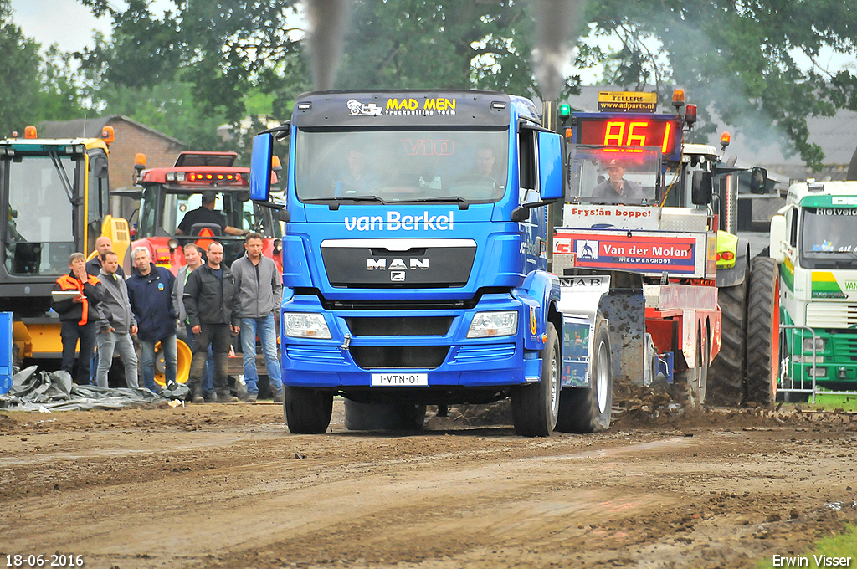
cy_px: 284
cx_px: 428
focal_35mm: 405
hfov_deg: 5.1
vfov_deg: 3.4
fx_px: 9629
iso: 1000
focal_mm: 270
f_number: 5.6
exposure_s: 1/160
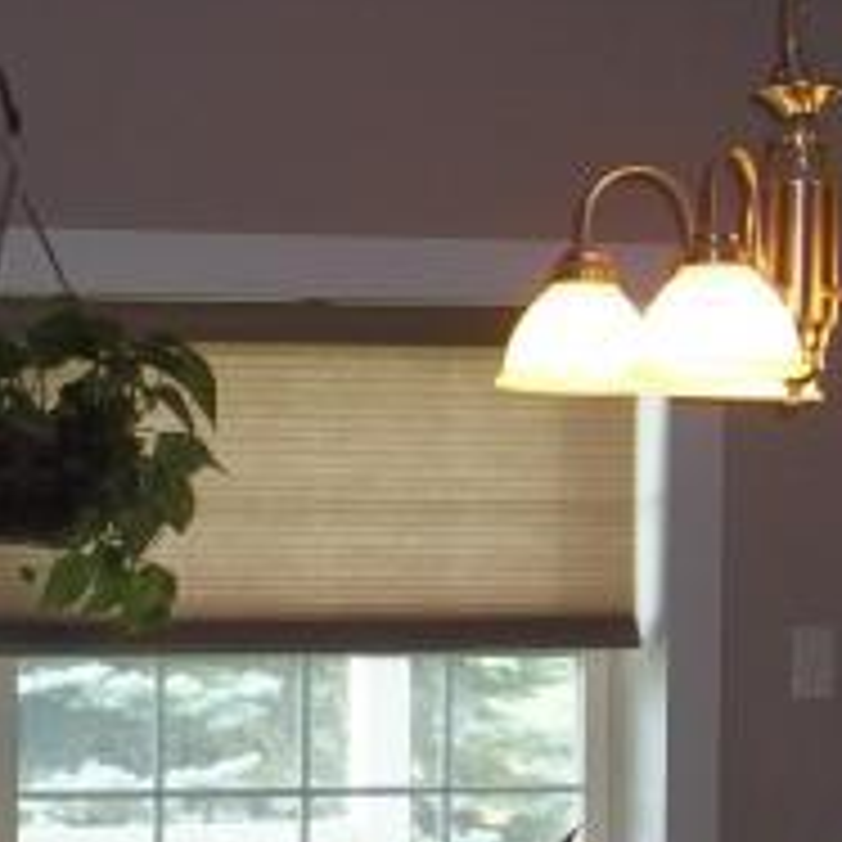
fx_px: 3467
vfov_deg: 13.8
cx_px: 360
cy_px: 711
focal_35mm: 126
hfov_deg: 13.8
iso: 160
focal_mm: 8.3
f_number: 3.7
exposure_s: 1/60
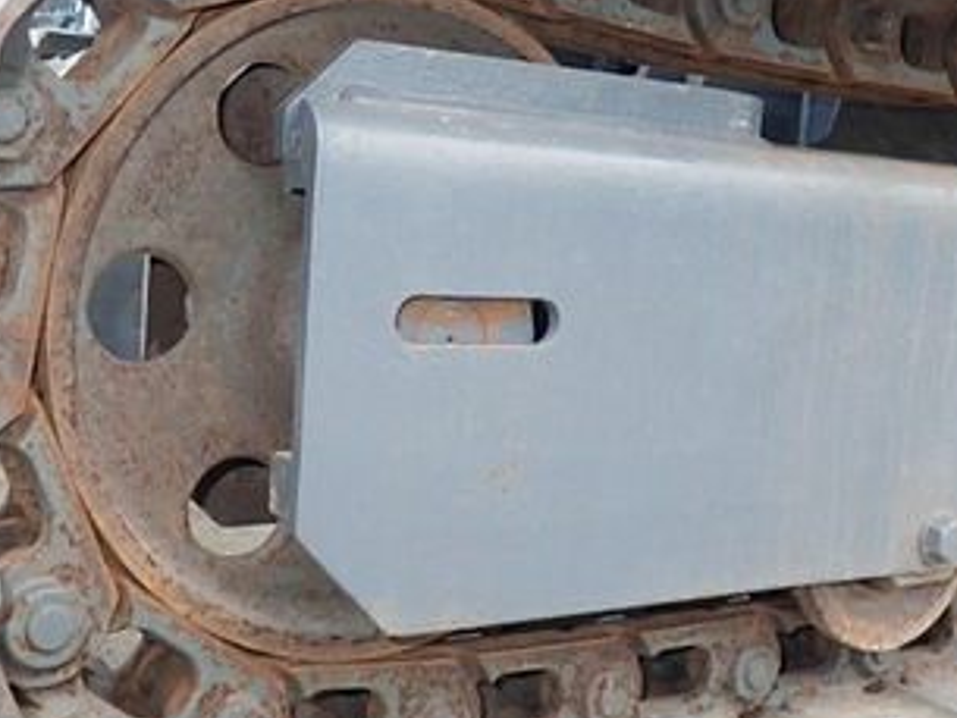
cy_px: 326
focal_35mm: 44
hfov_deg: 42.8
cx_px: 402
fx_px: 1217
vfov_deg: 32.9
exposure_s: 1/125
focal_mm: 5
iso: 250
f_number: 3.5
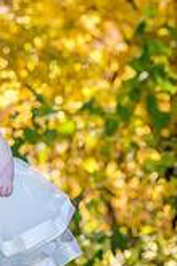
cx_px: -55
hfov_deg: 5.4
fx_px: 1851
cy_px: 123
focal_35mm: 251
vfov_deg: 8.2
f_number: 6.3
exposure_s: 1/320
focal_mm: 92
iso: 800
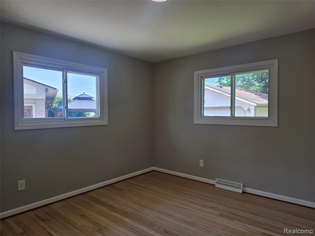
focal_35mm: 23
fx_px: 209
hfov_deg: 73.9
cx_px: 158
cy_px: 118
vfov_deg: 58.9
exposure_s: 1/180
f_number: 1.7
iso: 50
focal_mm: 6.3
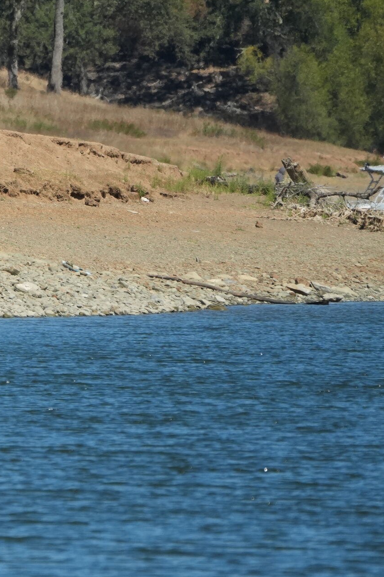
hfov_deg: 1.0
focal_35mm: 1361
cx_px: -351
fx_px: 21786
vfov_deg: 1.5
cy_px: 245
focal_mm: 400
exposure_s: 1/2500
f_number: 6.3
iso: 640
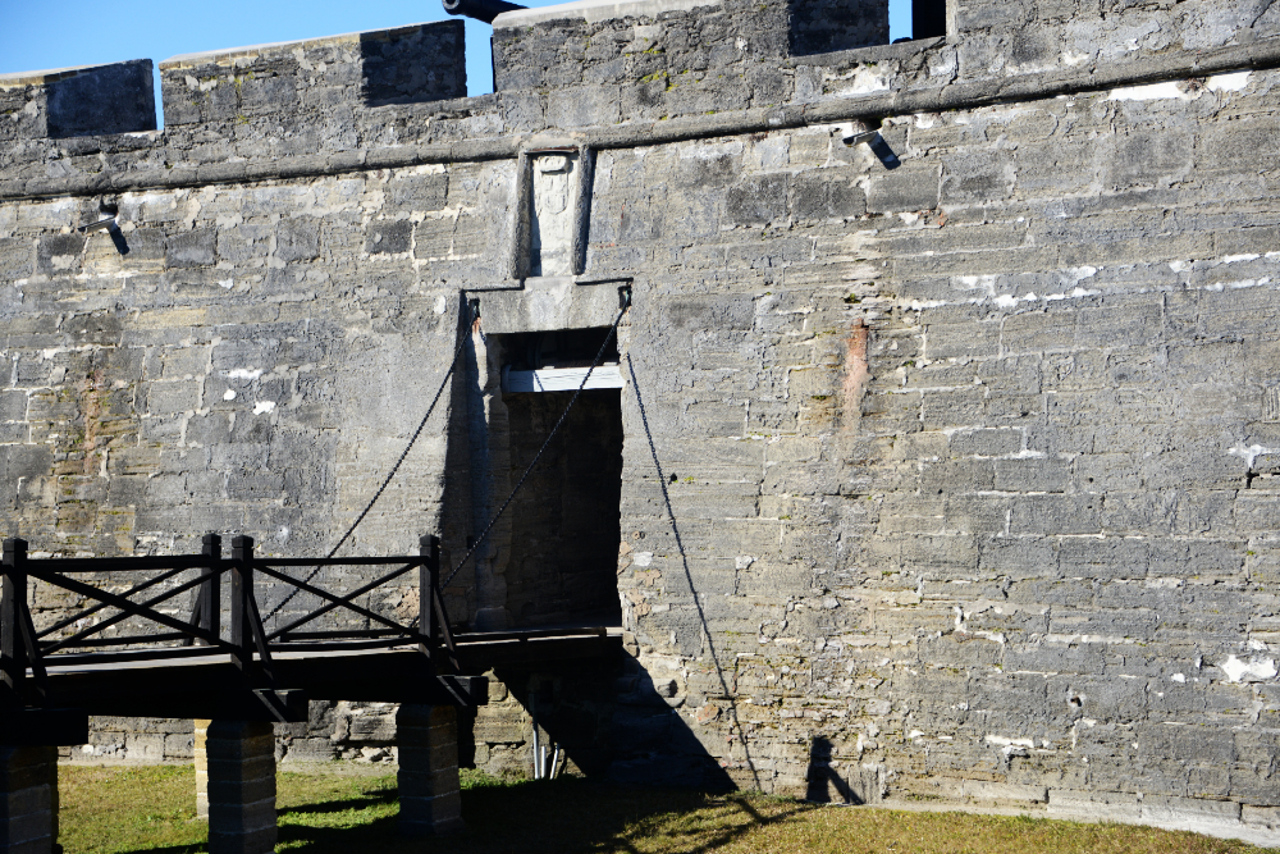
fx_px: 2774
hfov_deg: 26.0
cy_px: 427
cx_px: 640
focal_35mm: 78
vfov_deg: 17.5
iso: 400
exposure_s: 1/2000
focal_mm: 78
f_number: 5
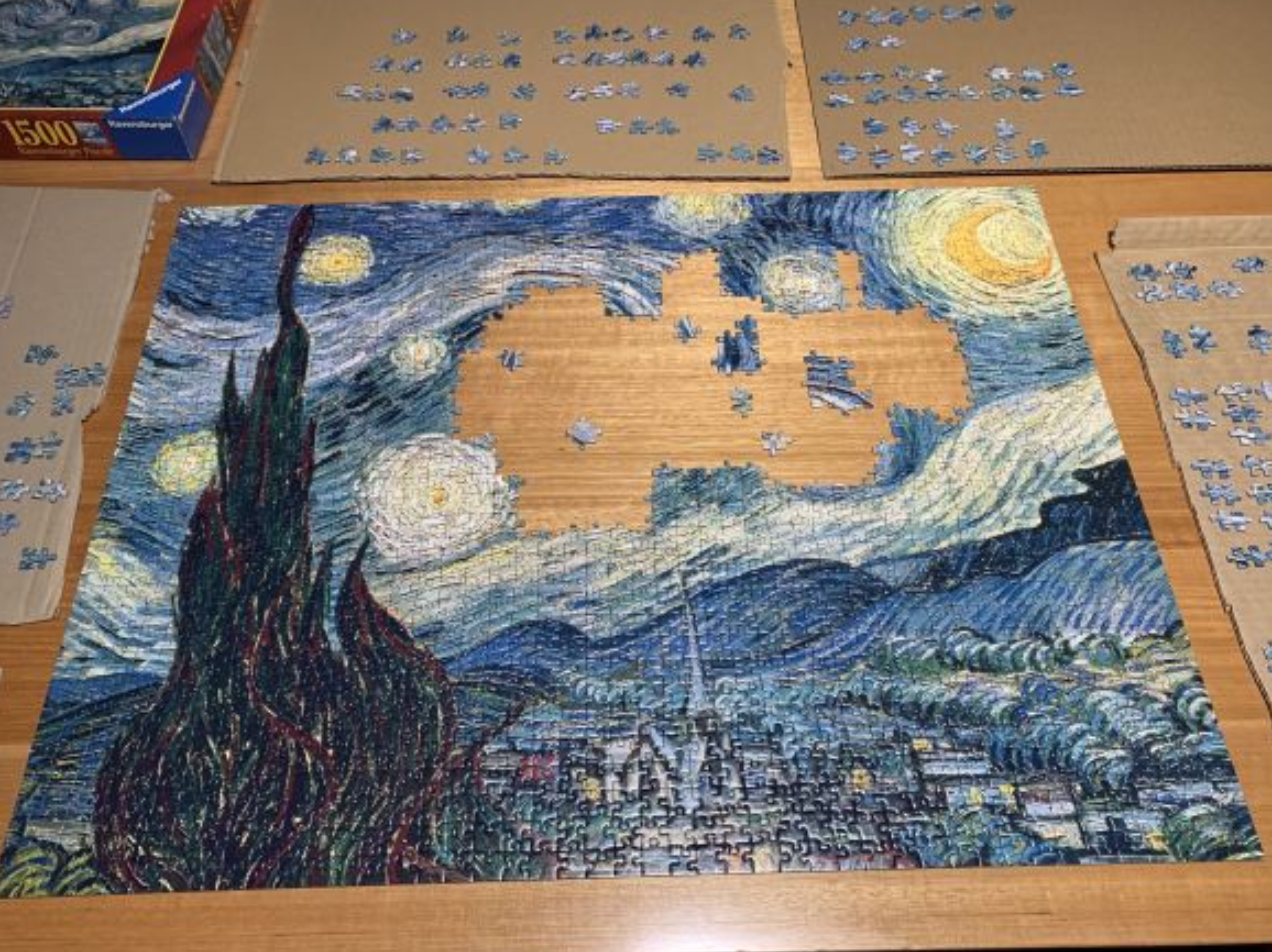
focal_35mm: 27
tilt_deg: -57.9
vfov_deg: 51.3
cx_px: 618
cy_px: 471
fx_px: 992
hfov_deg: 65.3
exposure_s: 1/59
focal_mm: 4.25
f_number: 1.8
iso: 160
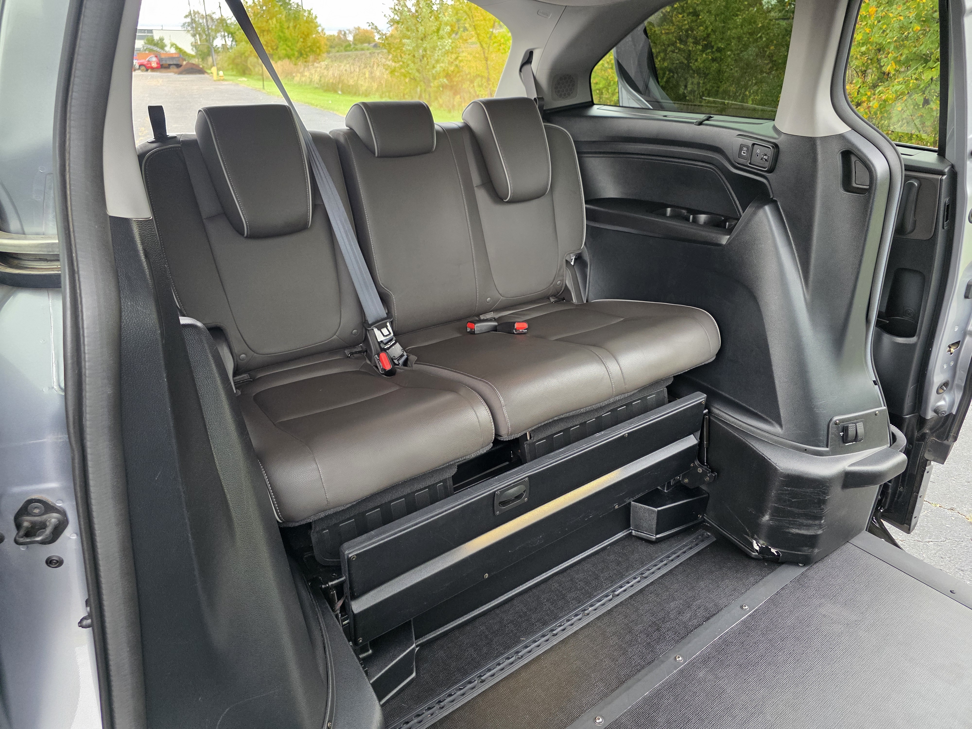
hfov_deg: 73.9
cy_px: 364
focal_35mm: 23
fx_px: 646
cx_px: 486
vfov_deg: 58.9
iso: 200
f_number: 1.7
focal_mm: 6.3
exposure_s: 1/180
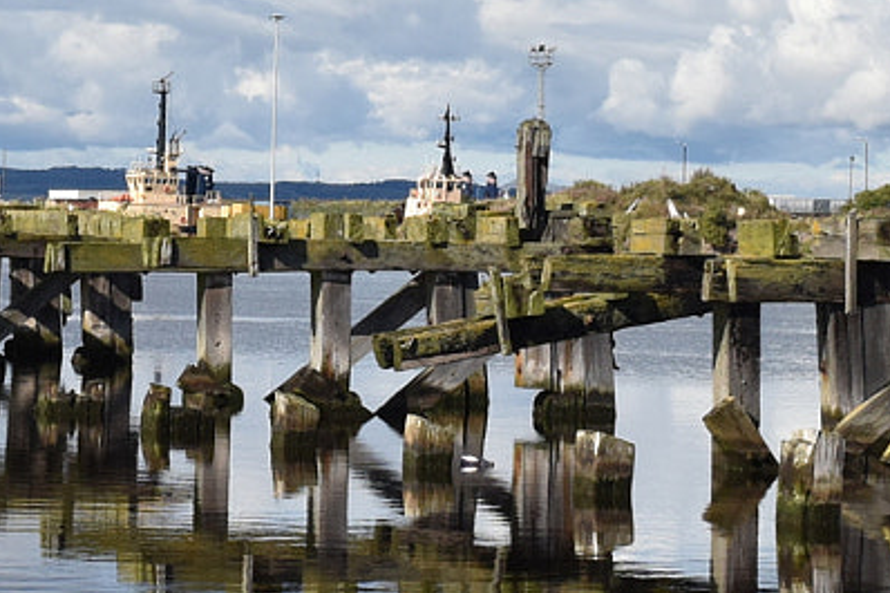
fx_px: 4176
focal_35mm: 169
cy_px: 11
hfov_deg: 12.0
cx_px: -27
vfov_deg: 8.1
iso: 320
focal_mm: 28
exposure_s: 1/500
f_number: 11
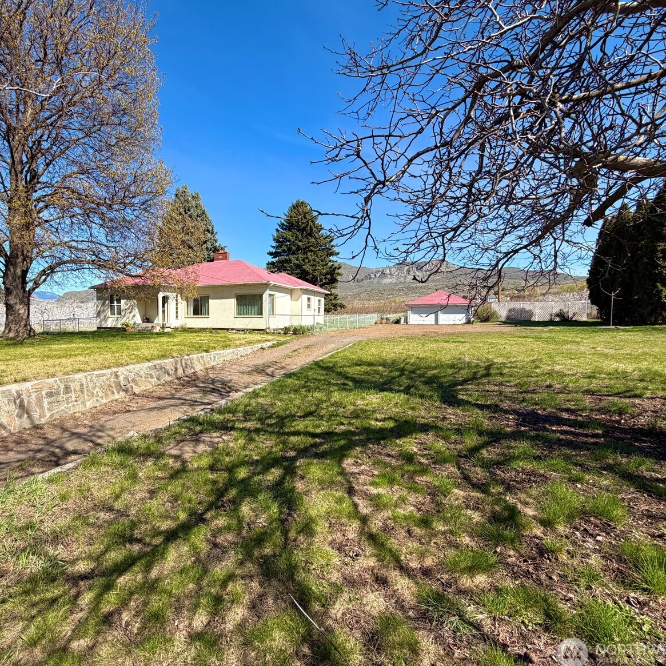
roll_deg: -0.1
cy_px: 333
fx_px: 370
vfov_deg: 84.0
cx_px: 248
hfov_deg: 82.3
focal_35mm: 17
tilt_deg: -2.0
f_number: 2.2
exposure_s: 1/770
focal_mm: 2.22
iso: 25
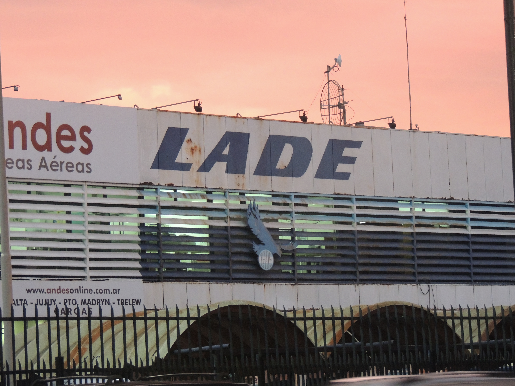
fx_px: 2306
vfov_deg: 9.6
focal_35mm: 155
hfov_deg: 12.7
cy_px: 193
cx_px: 258
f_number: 4.4
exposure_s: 1/20
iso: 800
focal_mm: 27.6
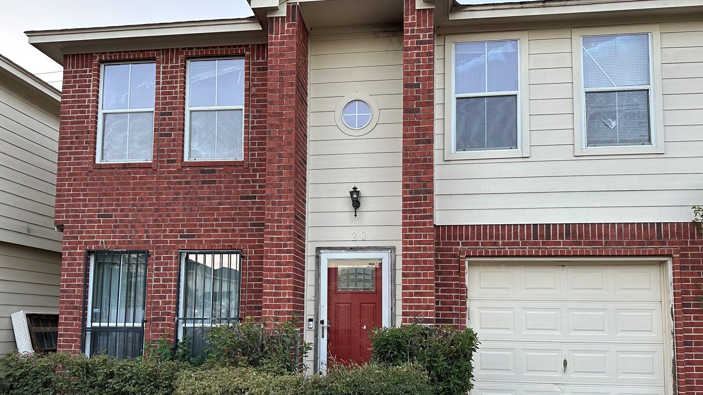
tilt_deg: +5.7
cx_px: 348
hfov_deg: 61.0
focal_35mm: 32
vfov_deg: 36.4
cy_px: 256
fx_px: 596
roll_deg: -0.3
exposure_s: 1/146
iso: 100
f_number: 1.78
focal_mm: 6.86
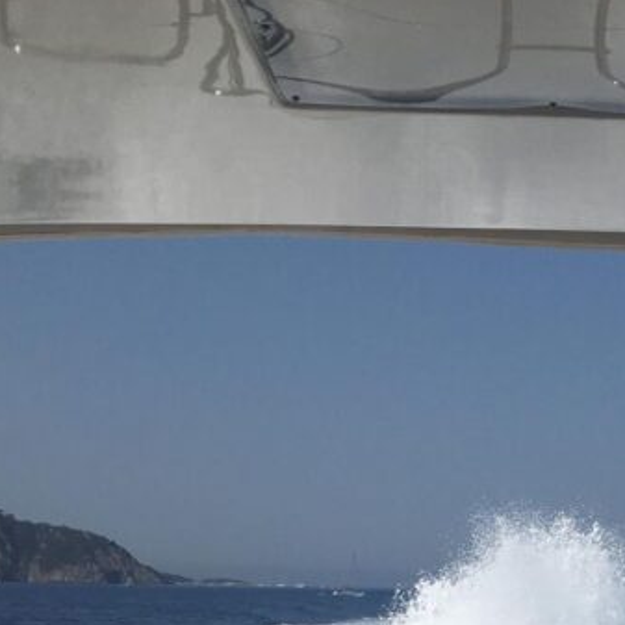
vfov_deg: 20.1
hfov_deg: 21.5
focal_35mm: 78
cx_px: 614
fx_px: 1593
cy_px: 840
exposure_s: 1/4808
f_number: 2.2
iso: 25
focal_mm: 4.15
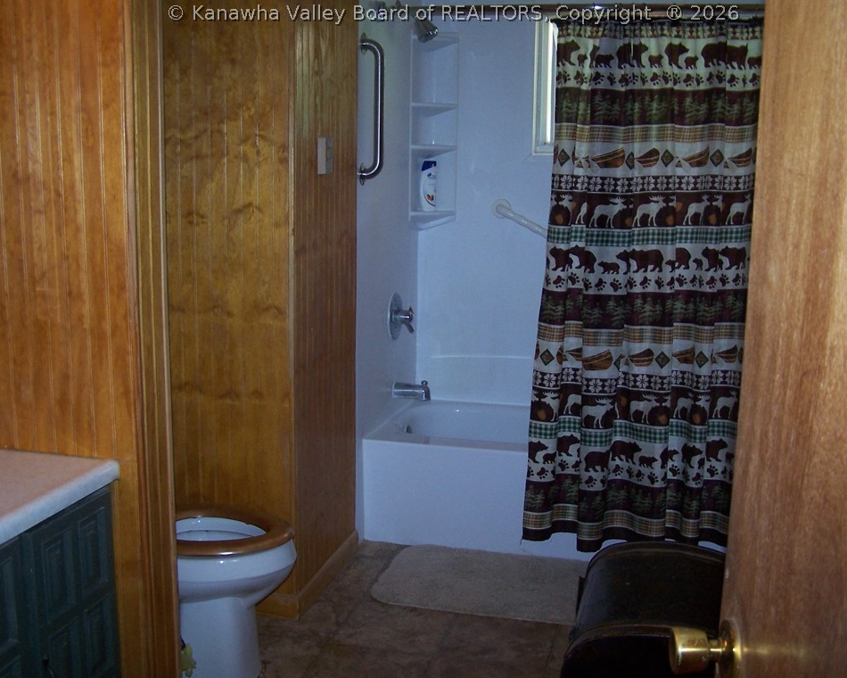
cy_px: 339
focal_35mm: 40
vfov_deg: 37.3
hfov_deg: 45.8
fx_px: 1003
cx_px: 453
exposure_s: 1/60
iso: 140
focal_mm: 6.3
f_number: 2.8
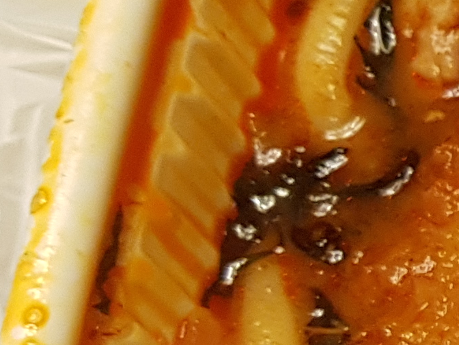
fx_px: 2069
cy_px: 496
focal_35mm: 156
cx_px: 1150
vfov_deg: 9.3
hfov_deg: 10.6
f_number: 1.7
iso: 125
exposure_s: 1/60
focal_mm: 4.2
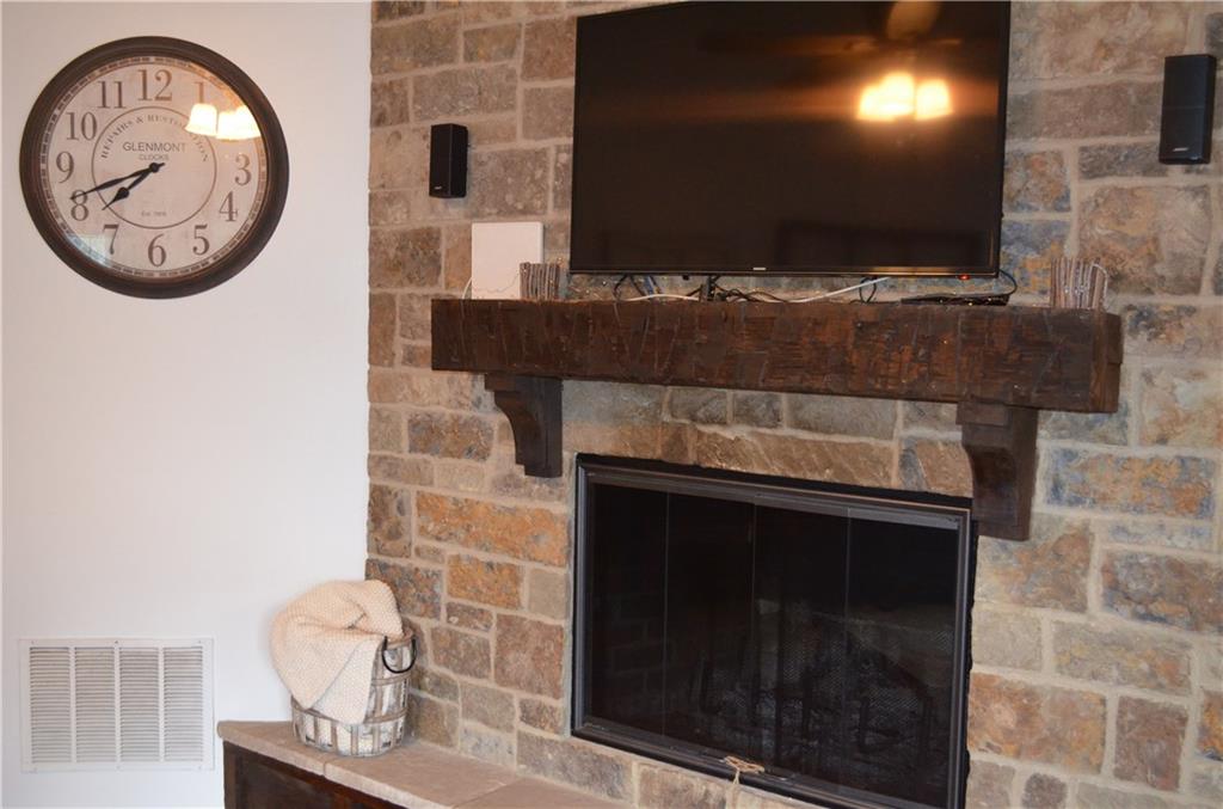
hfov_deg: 53.3
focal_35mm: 36
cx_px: 612
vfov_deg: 36.7
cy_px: 404
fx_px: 1220
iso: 2200
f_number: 4
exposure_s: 1/60
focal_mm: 24
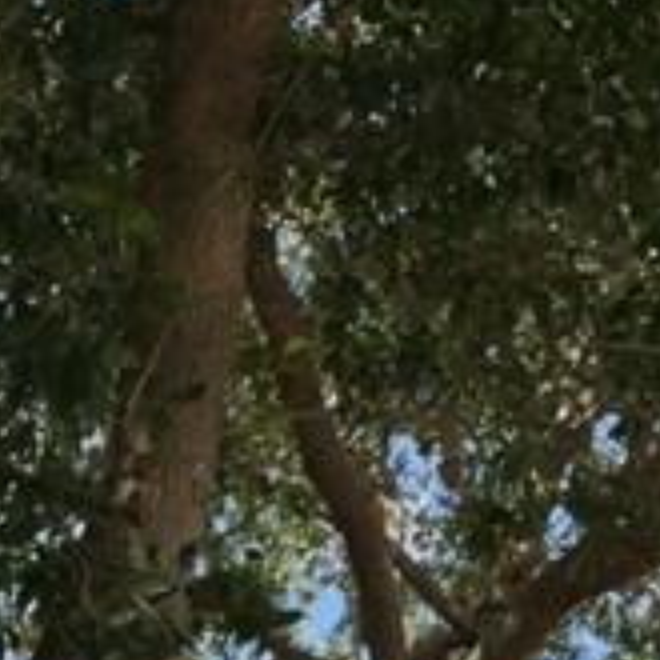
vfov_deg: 10.1
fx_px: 3667
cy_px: 784
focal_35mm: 170
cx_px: -160
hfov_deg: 10.1
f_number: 2.4
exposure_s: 1/849
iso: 25
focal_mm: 3.3
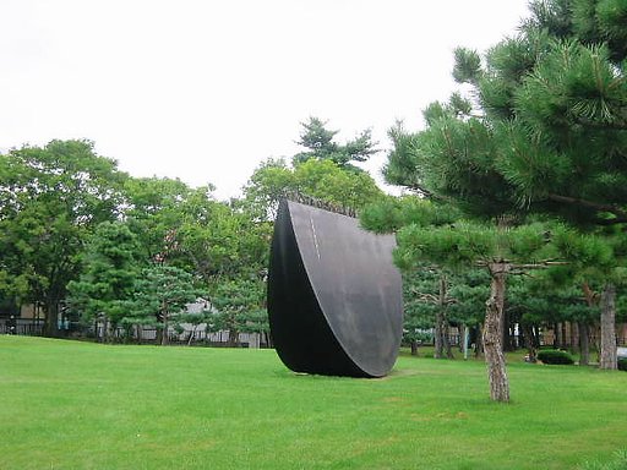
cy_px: 235
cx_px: 314
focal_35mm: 59
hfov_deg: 32.7
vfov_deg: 24.8
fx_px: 1069
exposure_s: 1/125
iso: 100
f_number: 3.9
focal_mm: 10.5
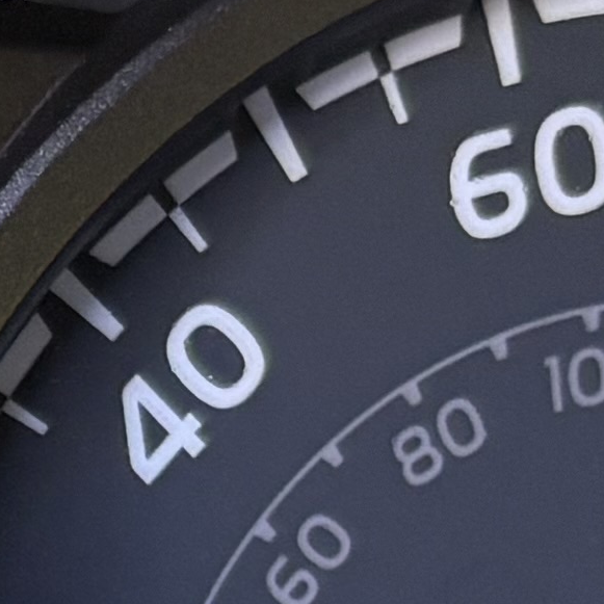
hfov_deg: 7.3
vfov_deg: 7.5
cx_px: -800
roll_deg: -4.5
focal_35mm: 226
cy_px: 1059
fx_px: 4461
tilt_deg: -29.0
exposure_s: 1/62
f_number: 1.6
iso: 125
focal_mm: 5.96
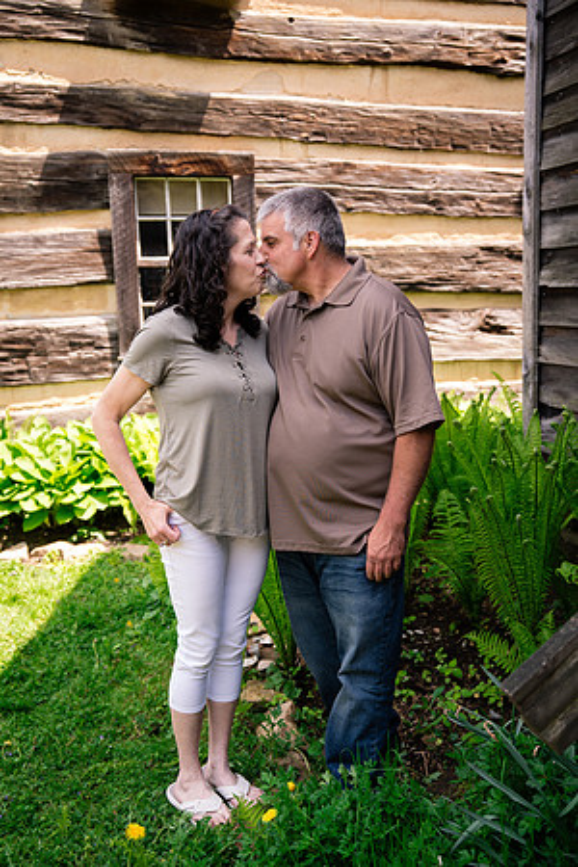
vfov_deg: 51.9
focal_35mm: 37
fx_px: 891
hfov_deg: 35.9
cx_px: 289
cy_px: 434
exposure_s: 1/250
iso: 100
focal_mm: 37
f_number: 2.8
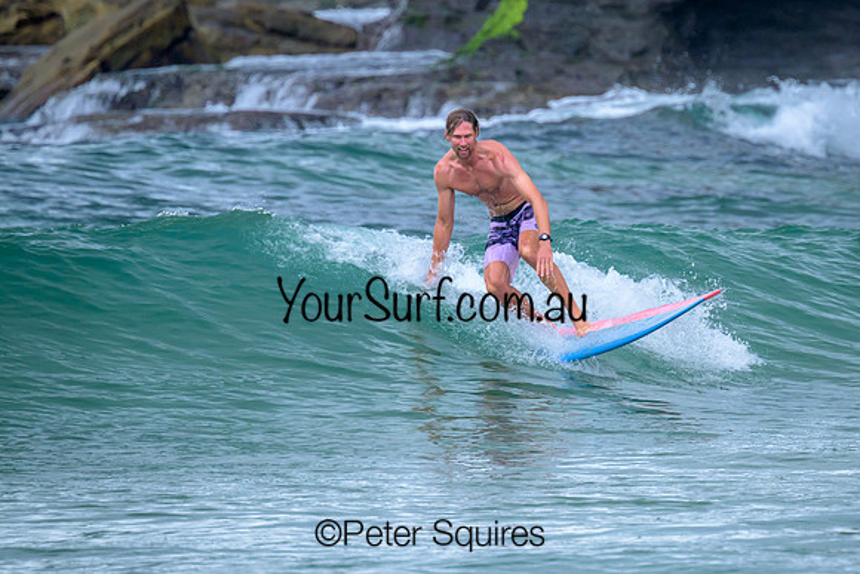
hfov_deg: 2.7
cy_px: 266
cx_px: 546
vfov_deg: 1.8
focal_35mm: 767
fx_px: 18338
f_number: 8
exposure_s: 1/2000
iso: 1400
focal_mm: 560
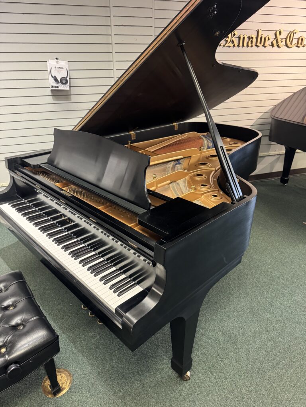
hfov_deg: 56.8
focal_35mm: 24
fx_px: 283
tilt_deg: -25.5
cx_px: 153
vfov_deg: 71.6
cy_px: 204
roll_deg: +0.2
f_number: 1.78
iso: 500
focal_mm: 6.76
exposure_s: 1/60
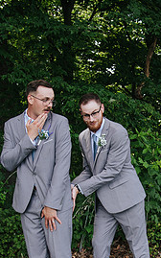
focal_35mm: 69
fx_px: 485
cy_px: 177
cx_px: 90
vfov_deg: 29.5
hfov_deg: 18.9
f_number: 4
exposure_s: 1/200
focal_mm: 27
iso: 220
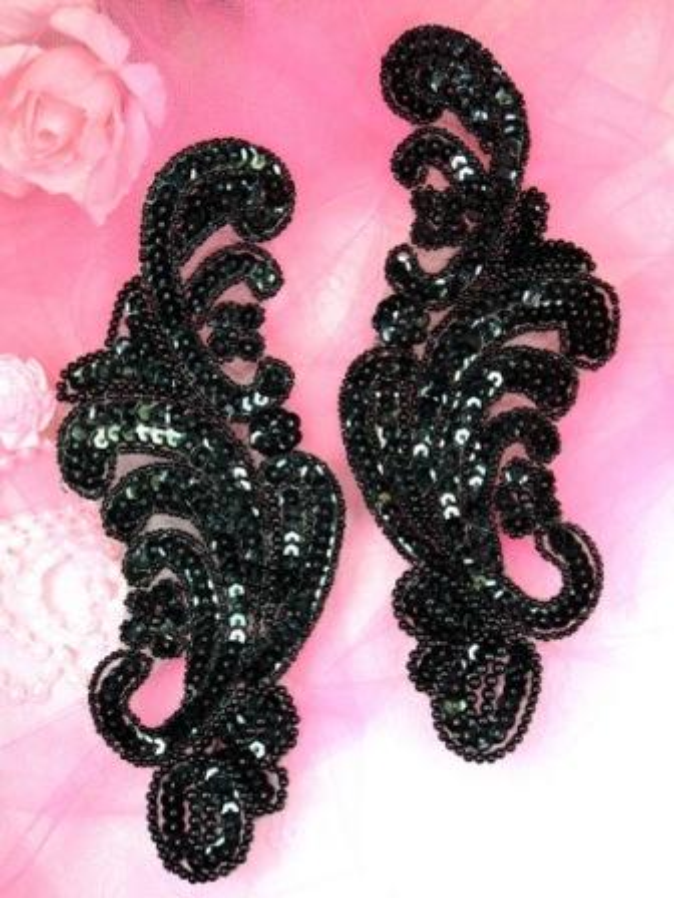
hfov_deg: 31.5
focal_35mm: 46
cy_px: 449
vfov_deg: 41.2
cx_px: 337
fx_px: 1194
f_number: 4.7
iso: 80
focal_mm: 8.3
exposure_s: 1/60
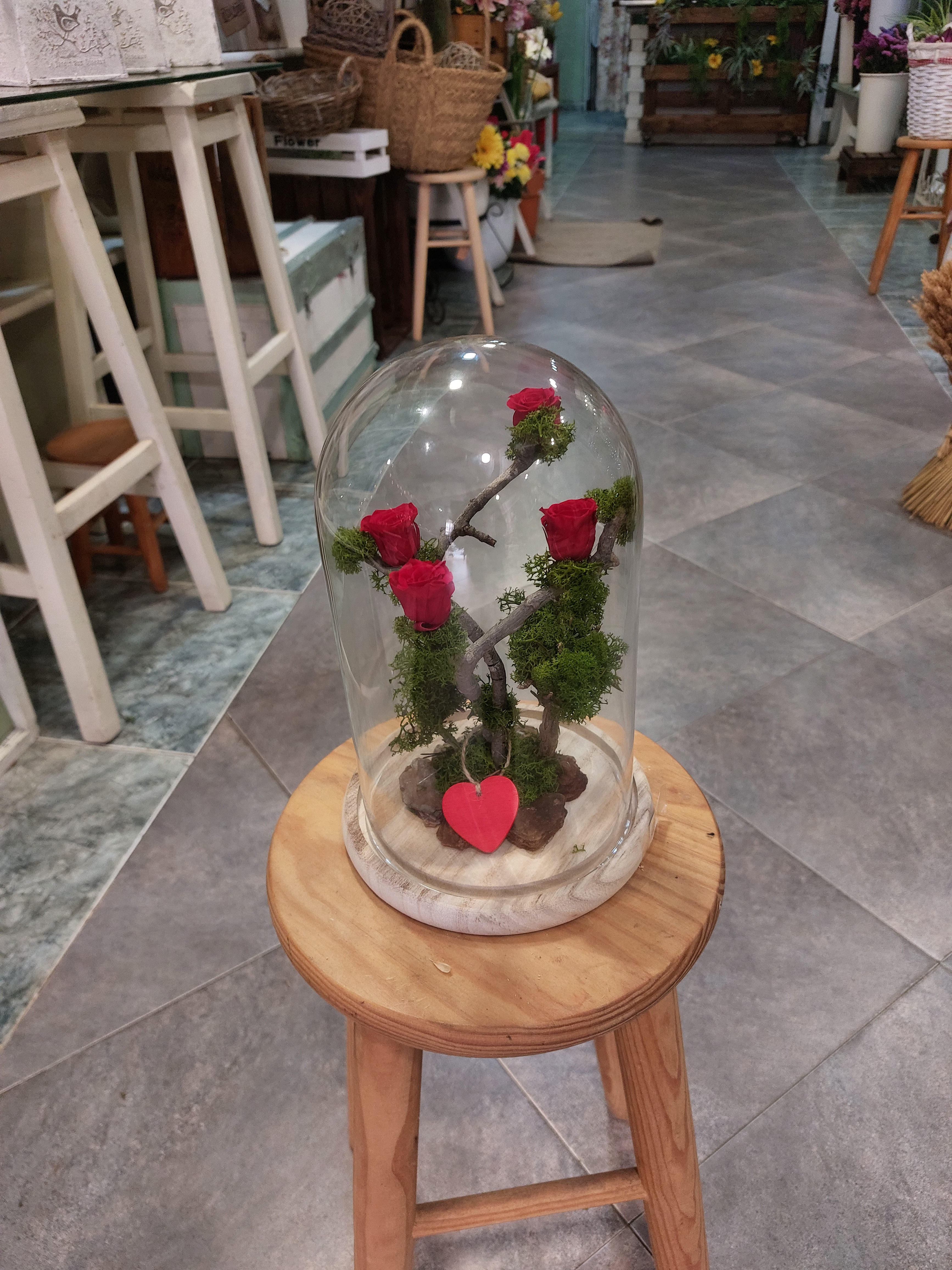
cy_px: 635
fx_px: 917
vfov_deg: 69.4
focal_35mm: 25
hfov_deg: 54.9
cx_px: 476
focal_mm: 5.23
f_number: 1.8
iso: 200
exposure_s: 1/50
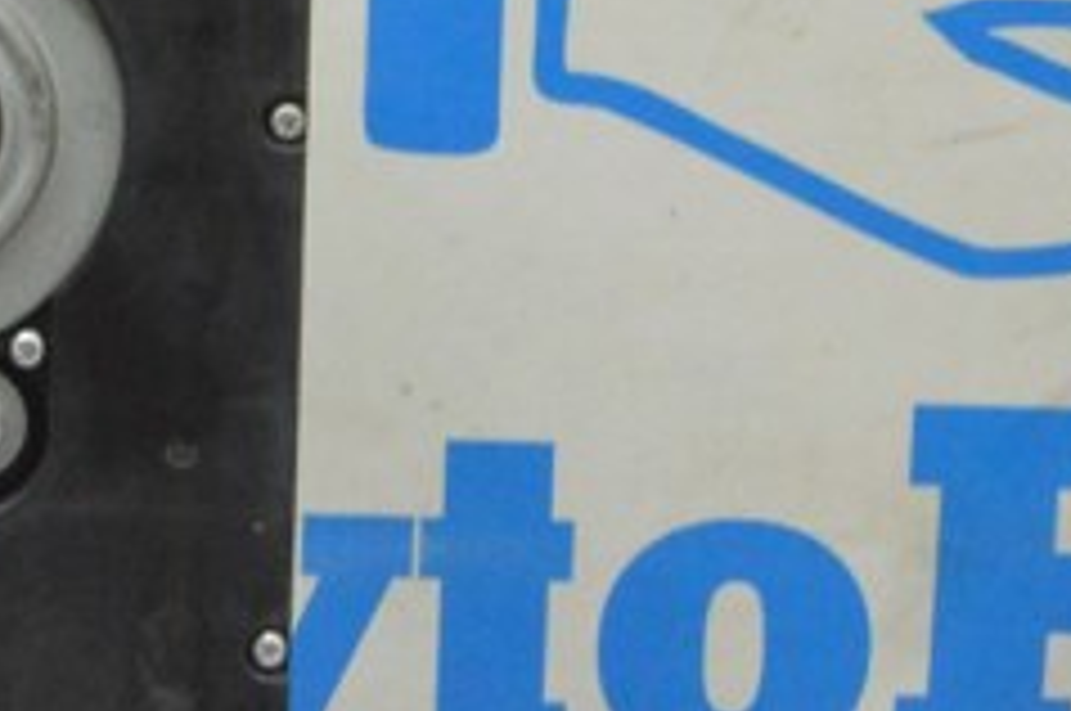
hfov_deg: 14.7
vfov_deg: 9.9
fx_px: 4070
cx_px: -50
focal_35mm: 137
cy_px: 92
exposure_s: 1/15
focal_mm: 34
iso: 6400
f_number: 20
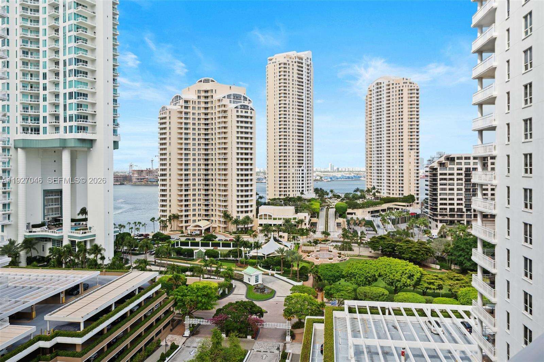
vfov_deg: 53.0
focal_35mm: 24
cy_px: 181
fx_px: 362
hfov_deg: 73.8
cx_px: 272
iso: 200
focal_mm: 24
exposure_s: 1/100
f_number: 8
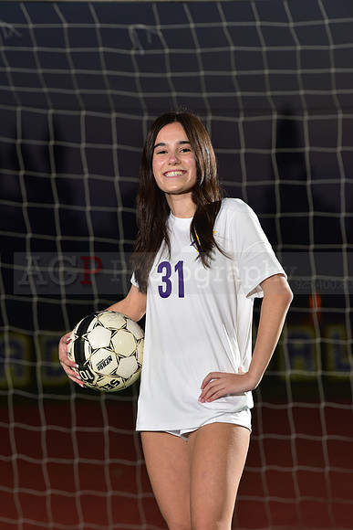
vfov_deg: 10.3
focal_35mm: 200
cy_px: 265
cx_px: 176
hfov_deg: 6.9
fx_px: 2940
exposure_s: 1/160
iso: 1250
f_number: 5.6
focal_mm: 200
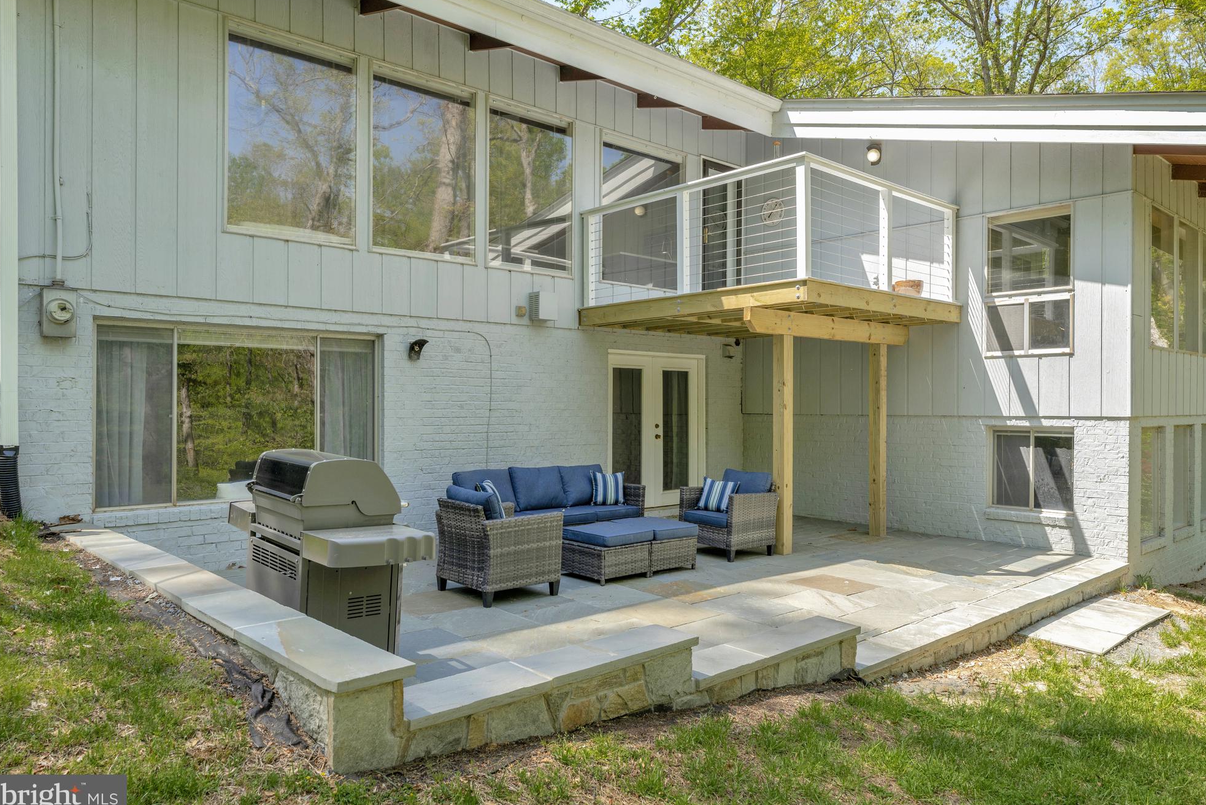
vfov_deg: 51.3
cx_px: 619
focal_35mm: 25
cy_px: 400
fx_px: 838
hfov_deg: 71.5
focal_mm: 24
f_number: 8
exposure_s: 1/80
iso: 100
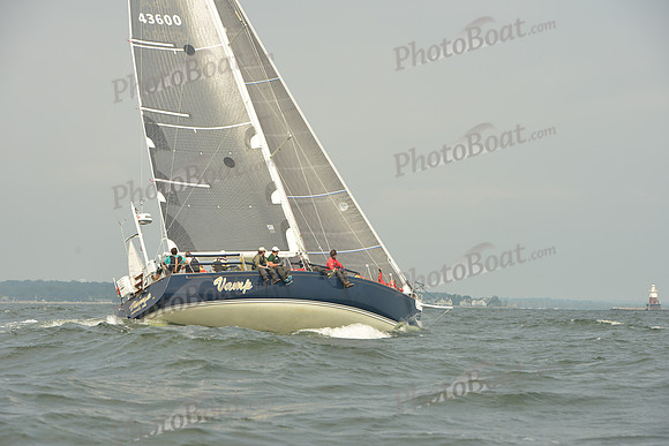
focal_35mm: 112
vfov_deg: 12.2
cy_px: 223
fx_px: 2082
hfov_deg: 18.3
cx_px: 334
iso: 320
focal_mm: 112
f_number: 8
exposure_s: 1/1250
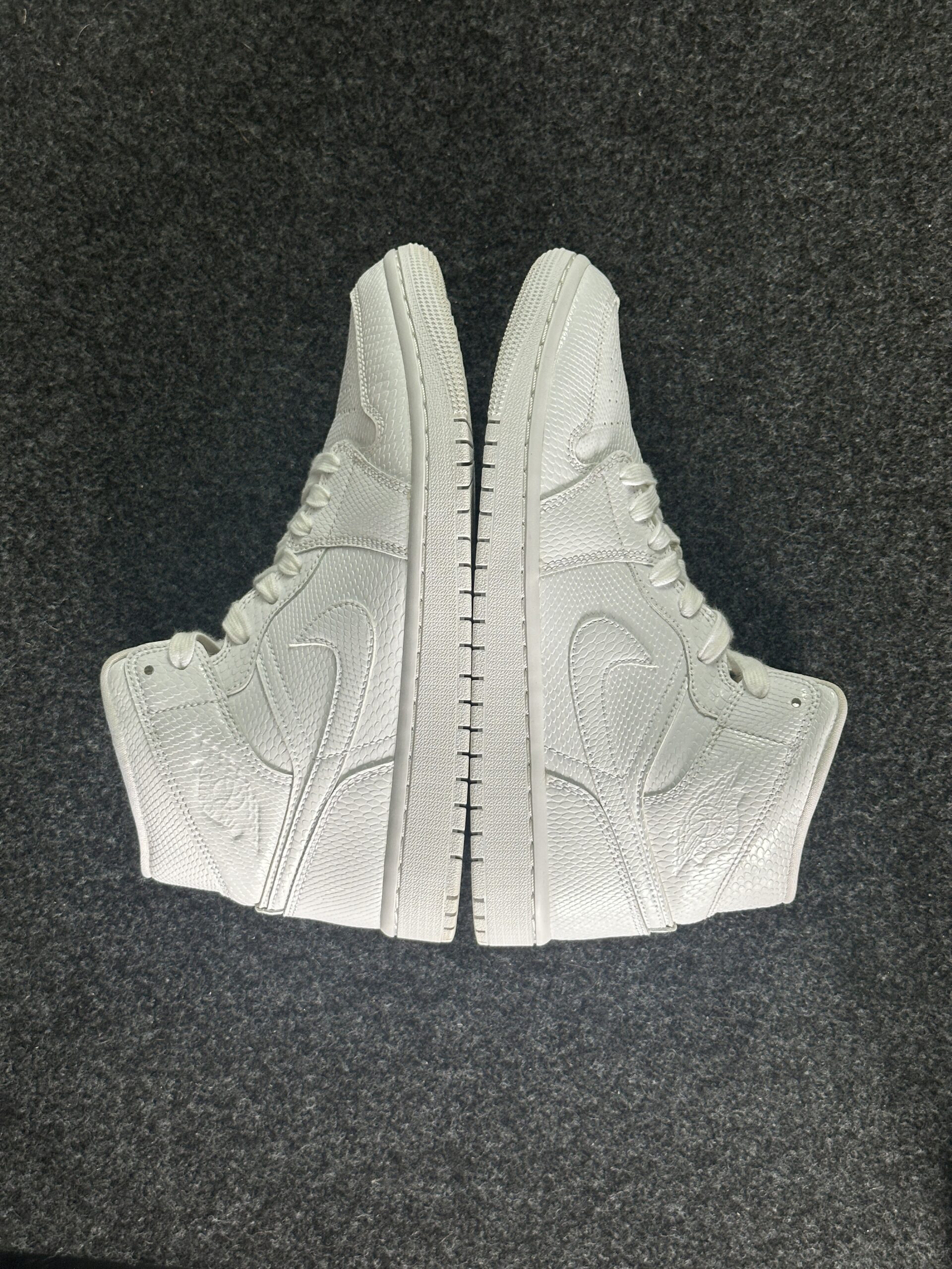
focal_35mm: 48
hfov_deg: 30.3
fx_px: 1760
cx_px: 476
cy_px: 634
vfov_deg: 39.7
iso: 80
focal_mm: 6.86
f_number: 1.78
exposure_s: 1/50
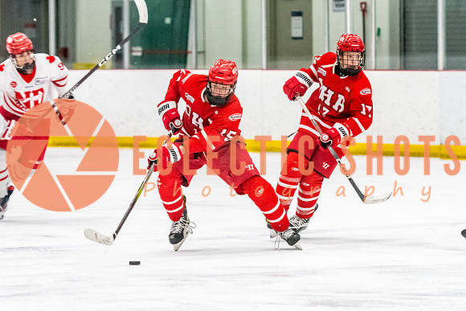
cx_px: 267
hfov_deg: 7.5
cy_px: 137
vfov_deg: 5.0
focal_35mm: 273
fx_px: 3539
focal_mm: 135
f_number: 2.8
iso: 4000
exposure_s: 1/800
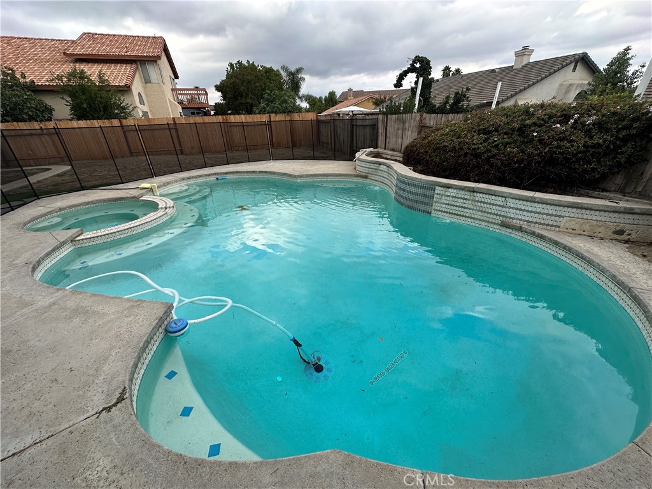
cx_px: 326
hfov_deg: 102.1
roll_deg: +2.0
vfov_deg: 85.7
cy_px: 244
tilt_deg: -25.6
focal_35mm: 14
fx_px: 264
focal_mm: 2.22
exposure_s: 1/415
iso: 40
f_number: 2.2
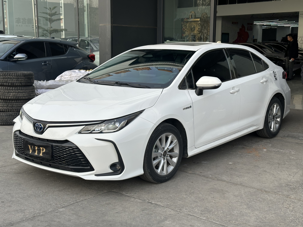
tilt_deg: -8.8
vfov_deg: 30.3
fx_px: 420
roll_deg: -0.4
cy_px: 114
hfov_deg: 39.7
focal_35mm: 48
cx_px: 152
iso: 64
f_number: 1.78
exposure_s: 1/894
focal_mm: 6.86
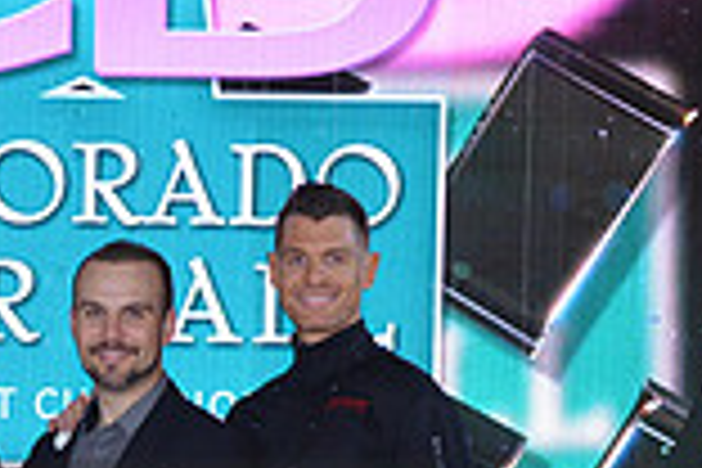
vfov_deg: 6.7
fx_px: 3978
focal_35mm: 204
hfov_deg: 10.0
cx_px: -50
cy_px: 578
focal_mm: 55
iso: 2000
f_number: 5
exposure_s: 1/250
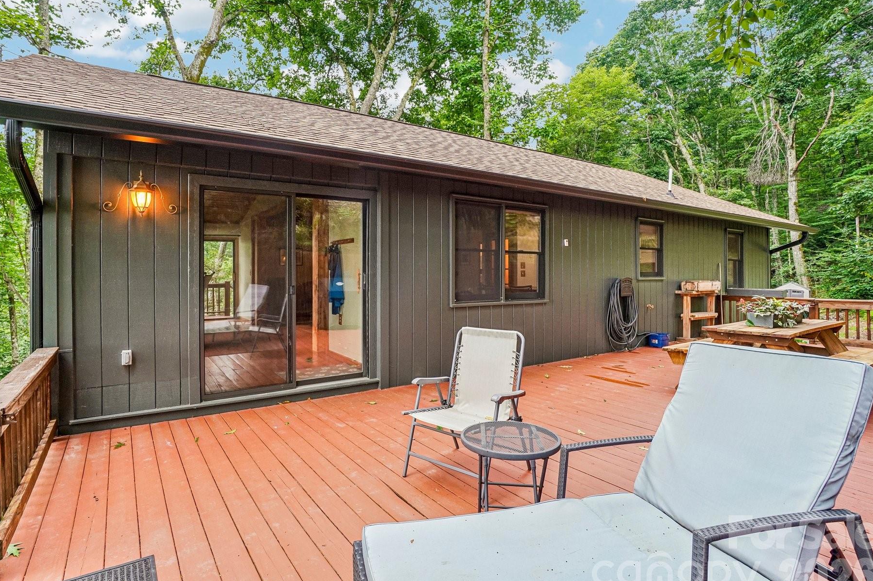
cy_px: 281
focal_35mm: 17
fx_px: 412
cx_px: 388
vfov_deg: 70.4
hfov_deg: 92.9
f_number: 8
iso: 400
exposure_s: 1/15
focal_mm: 10
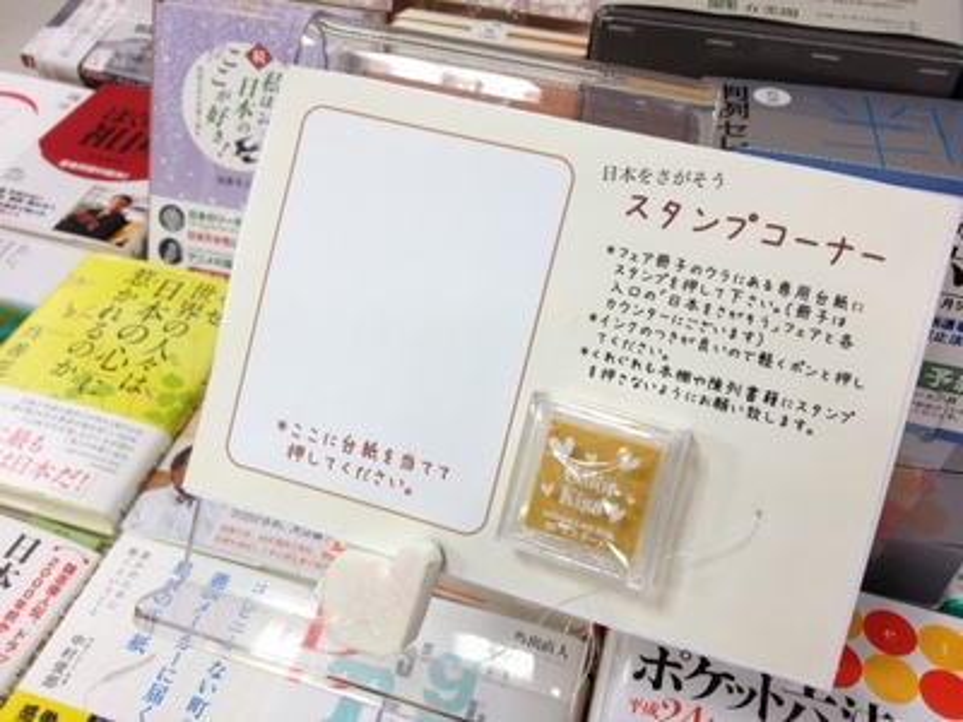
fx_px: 974
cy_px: 361
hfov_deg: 52.6
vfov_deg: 40.7
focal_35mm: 35
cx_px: 482
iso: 64
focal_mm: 4.28
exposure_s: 1/60
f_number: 2.4
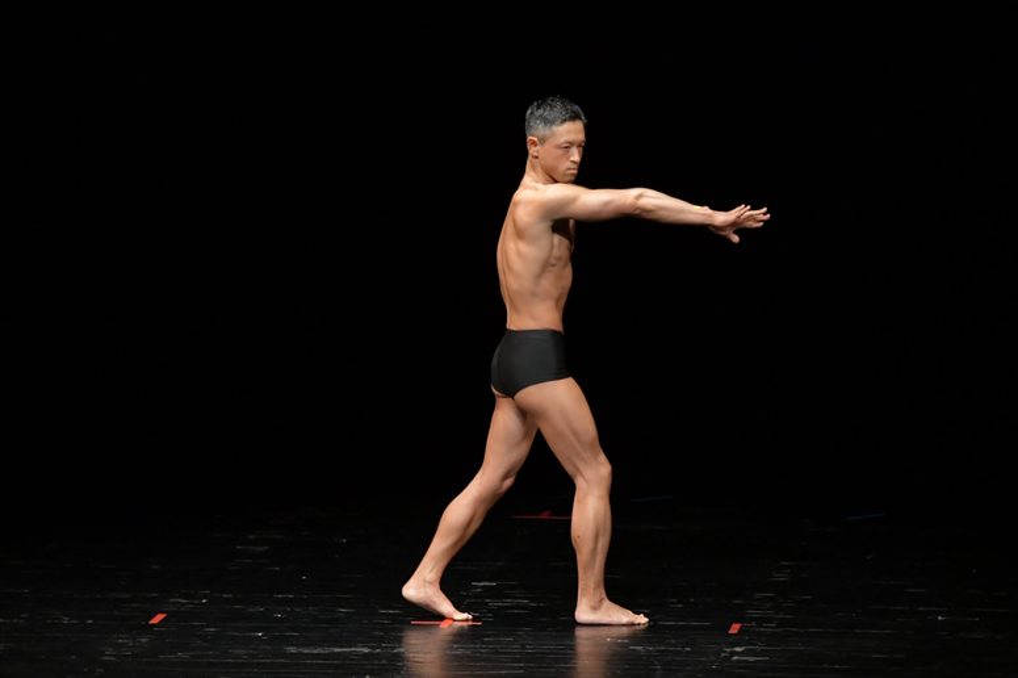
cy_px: 339
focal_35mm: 270
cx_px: 509
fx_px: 7631
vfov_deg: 5.1
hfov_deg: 7.6
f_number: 5.6
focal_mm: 180
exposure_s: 1/400
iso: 3200
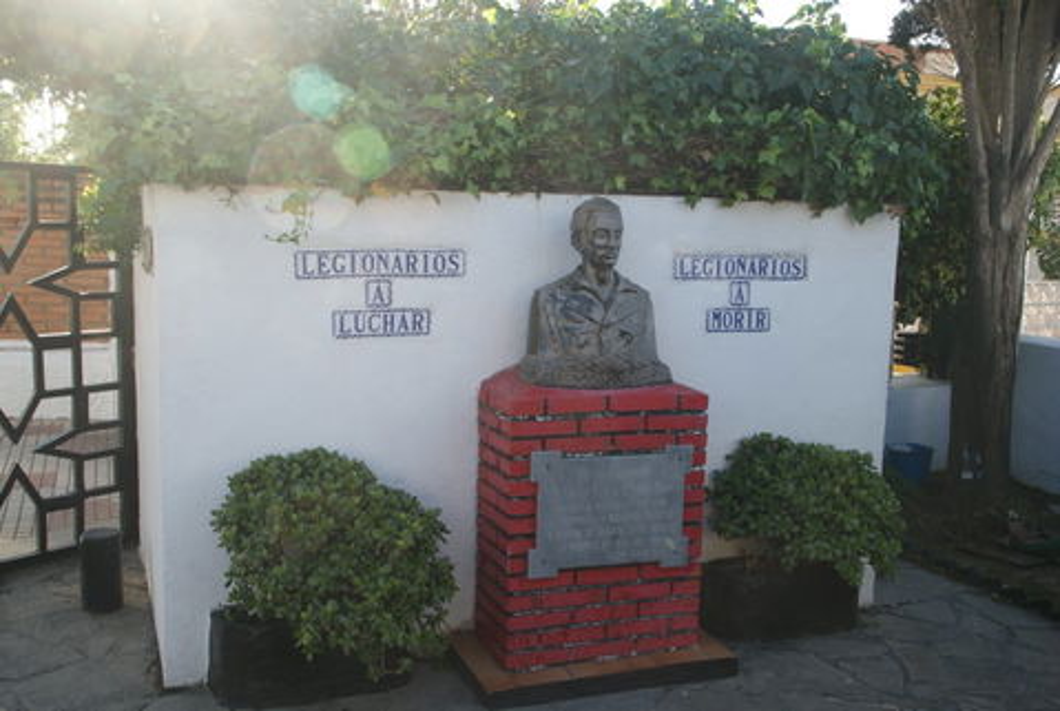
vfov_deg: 37.0
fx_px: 1062
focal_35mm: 36
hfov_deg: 53.1
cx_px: 530
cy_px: 356
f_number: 6.3
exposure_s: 1/80
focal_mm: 24
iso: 100
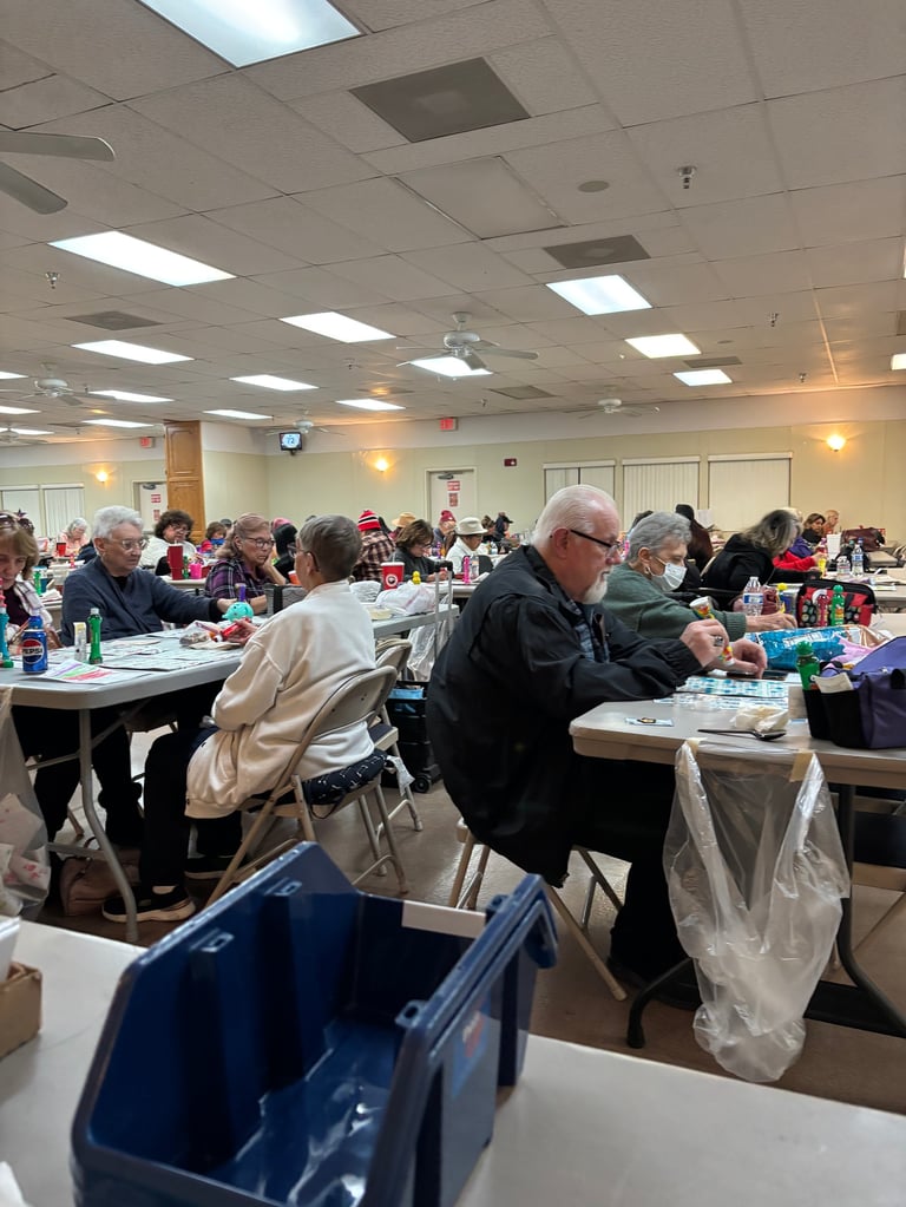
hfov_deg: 53.1
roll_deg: -0.8
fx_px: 907
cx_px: 453
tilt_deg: -4.0
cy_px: 604
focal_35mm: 26
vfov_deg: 67.3
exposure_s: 1/60
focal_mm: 5.96
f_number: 1.6
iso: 400
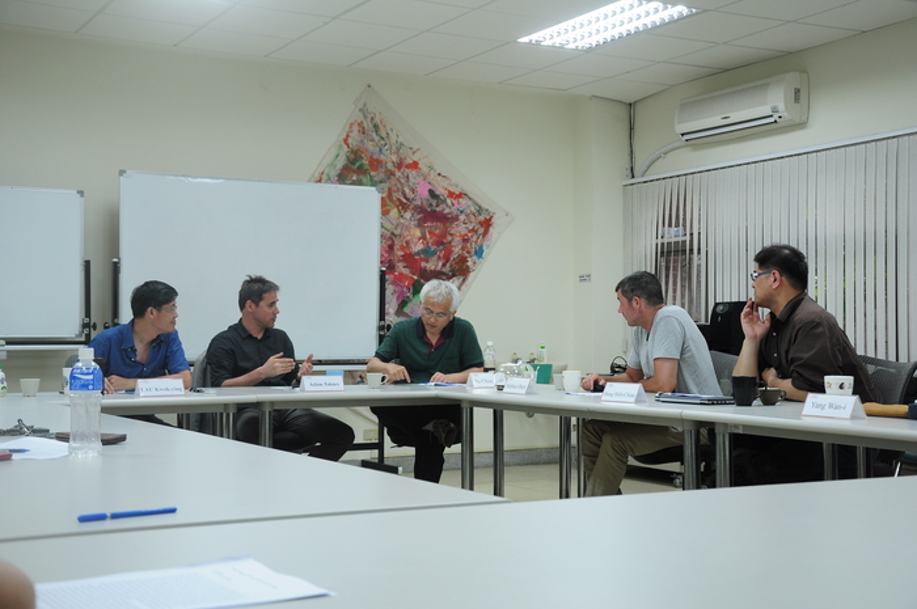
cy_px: 304
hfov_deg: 38.9
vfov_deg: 26.4
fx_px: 1298
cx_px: 458
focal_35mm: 51
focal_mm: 34
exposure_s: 1/50
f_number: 5.6
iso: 400
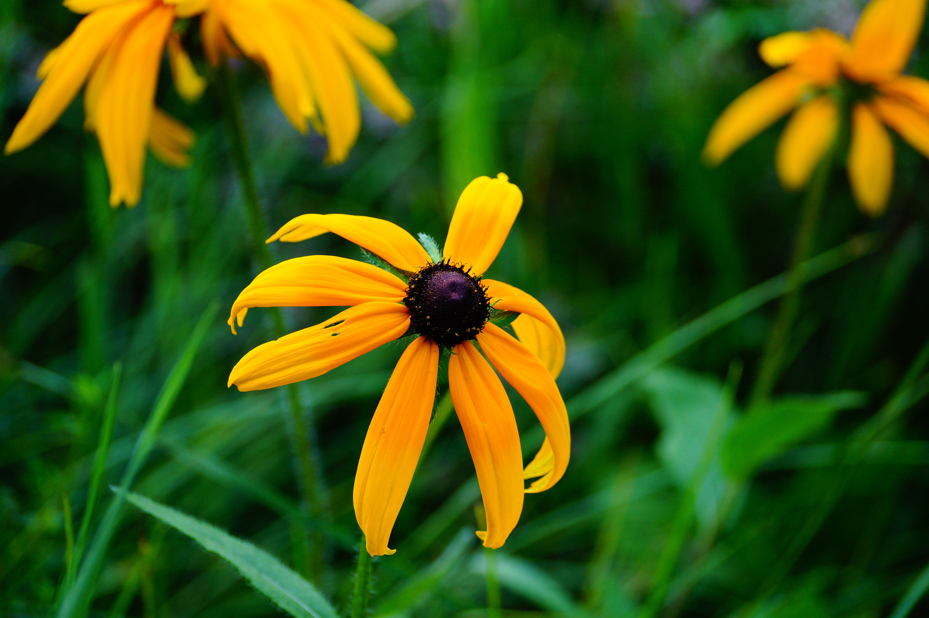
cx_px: 464
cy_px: 309
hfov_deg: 12.5
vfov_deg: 8.3
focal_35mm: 165
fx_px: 4255
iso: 320
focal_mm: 110
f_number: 4.5
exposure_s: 1/200
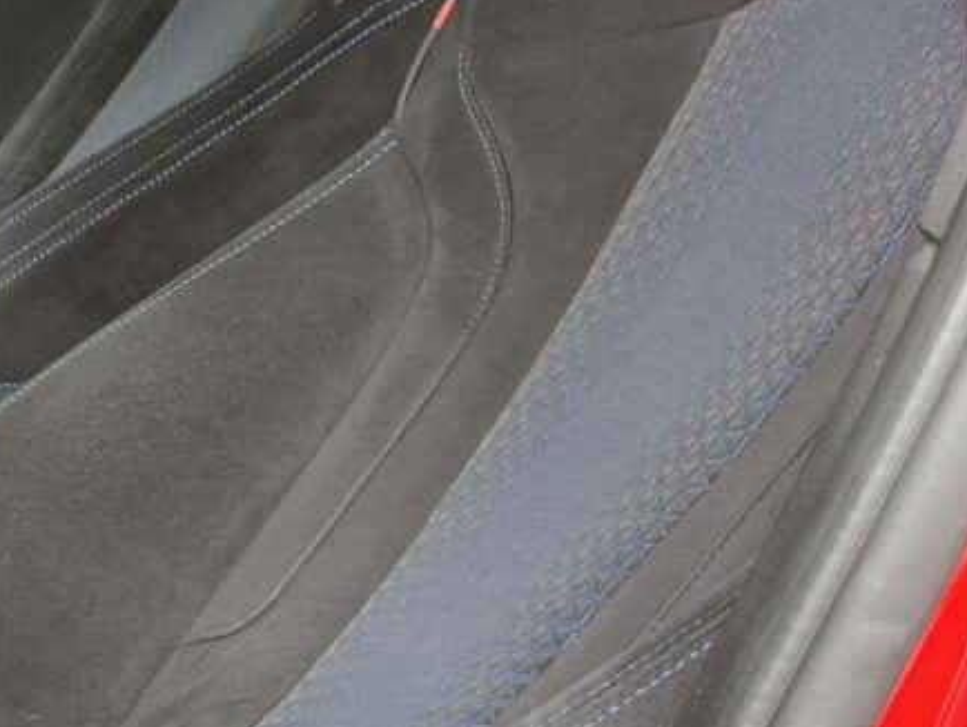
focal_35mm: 92
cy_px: 421
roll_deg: -4.2
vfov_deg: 16.1
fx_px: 2571
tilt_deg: -16.8
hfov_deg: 18.1
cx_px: -628
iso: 50
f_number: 1.6
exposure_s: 1/122
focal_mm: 5.1
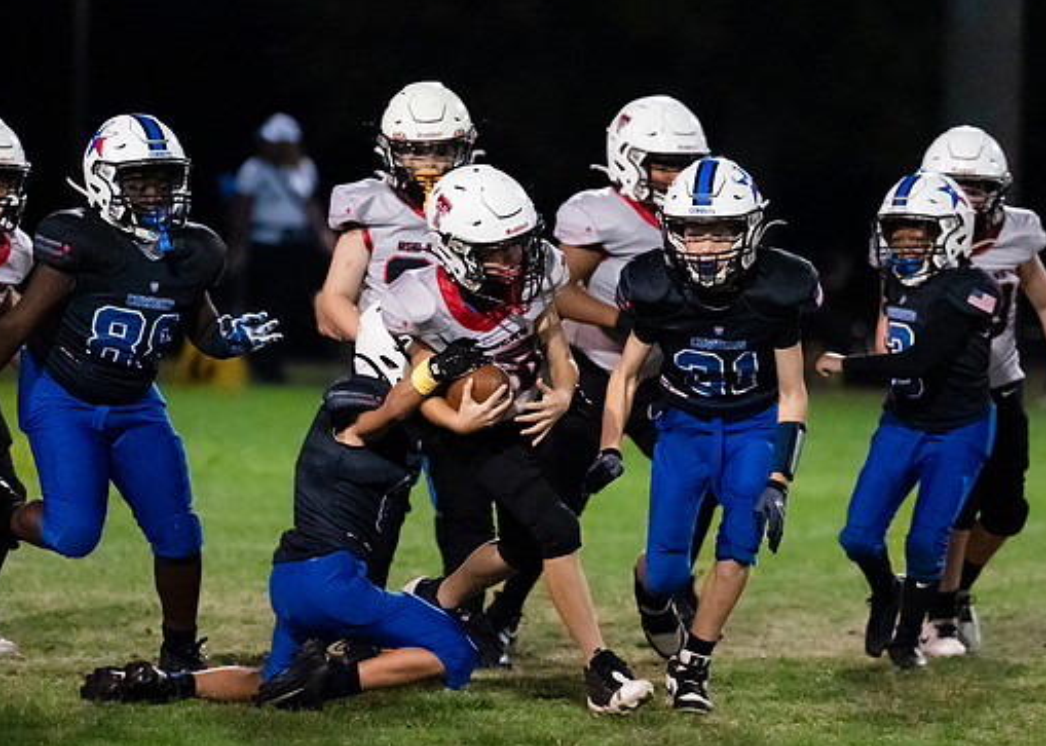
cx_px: 532
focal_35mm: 366
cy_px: 448
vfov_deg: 3.9
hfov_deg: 5.5
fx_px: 10867
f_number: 2.8
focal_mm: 178
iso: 6400
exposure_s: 1/1000
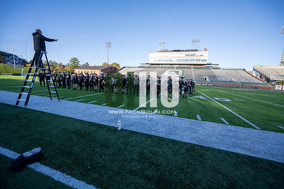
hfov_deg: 104.2
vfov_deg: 81.2
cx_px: 142
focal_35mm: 14
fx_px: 110
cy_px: 94
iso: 160
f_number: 4.5
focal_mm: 14
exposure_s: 1/500
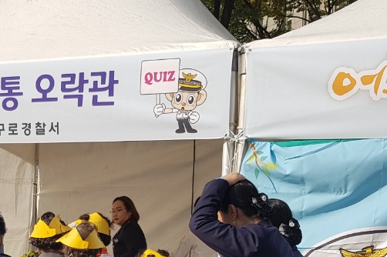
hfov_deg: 28.4
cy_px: 292
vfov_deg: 18.8
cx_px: 58
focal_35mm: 69
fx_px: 741
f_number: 1.7
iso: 40
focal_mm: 4.3
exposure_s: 1/2500
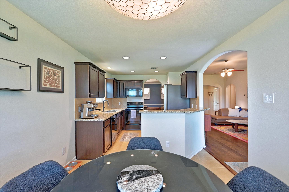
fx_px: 124
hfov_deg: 98.6
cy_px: 96
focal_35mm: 16
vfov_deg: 75.4
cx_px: 144
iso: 400
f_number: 8
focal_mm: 15.5
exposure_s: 1/5
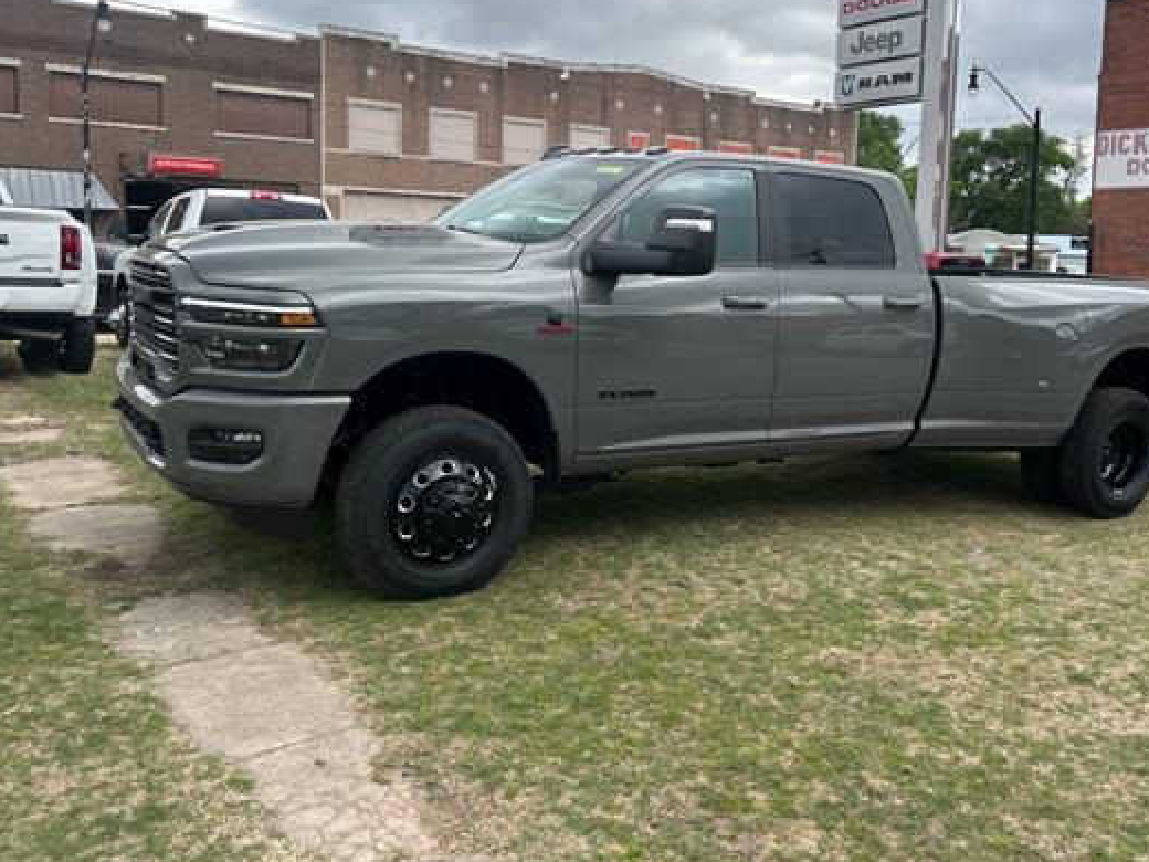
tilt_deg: -9.6
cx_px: 632
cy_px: 340
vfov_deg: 43.9
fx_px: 1062
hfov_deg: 56.7
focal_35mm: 32
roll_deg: -2.4
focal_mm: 5.7
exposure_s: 1/1159
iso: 50
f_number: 1.5
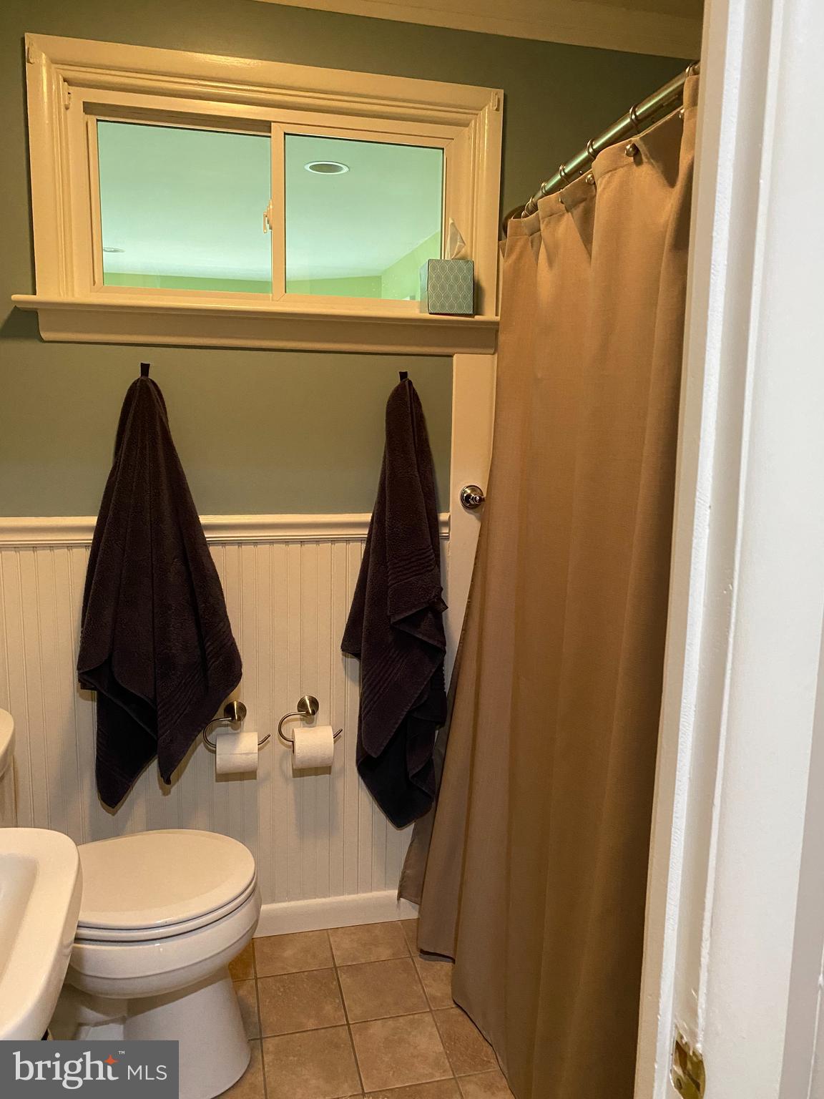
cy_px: 550
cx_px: 412
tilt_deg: -8.0
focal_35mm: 26
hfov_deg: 53.1
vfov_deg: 67.3
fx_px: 825
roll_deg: -1.1
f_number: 1.8
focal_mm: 4.25
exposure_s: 1/60
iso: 500
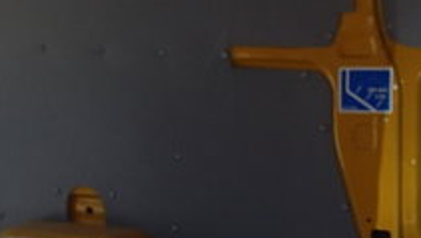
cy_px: 230
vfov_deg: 12.3
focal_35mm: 98
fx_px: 1095
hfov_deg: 21.8
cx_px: 241
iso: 100
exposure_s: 1/400
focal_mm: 4.5
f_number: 2.8
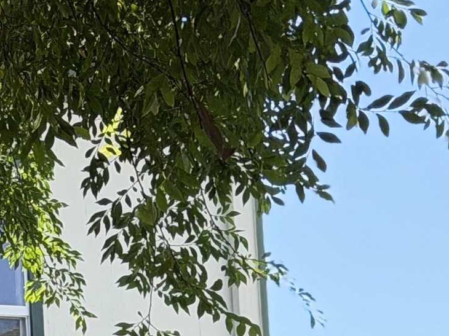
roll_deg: +2.0
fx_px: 2619
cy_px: 529
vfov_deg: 7.2
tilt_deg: +6.4
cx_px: -446
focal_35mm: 202
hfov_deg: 9.2
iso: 100
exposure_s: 1/1264
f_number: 1.78
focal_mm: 6.76
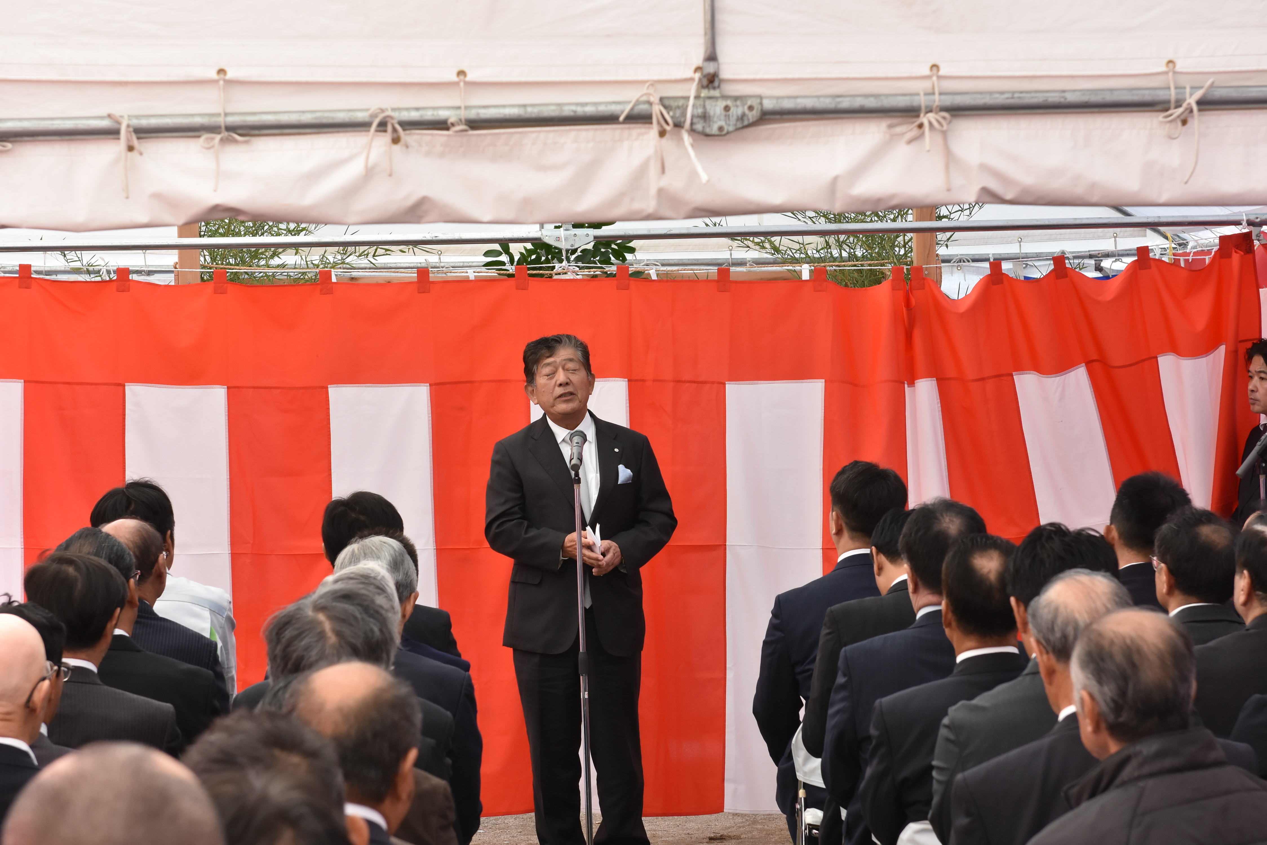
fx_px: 3696
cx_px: 634
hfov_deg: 19.5
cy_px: 422
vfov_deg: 13.0
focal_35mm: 105
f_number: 6.3
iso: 640
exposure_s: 1/250
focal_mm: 70
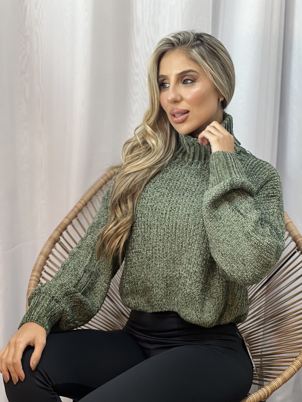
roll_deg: +0.9
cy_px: 201
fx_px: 896
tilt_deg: -6.8
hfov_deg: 19.1
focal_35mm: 77
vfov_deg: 25.3
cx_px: 151
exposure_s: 1/120
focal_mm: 9
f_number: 2.8
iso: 250
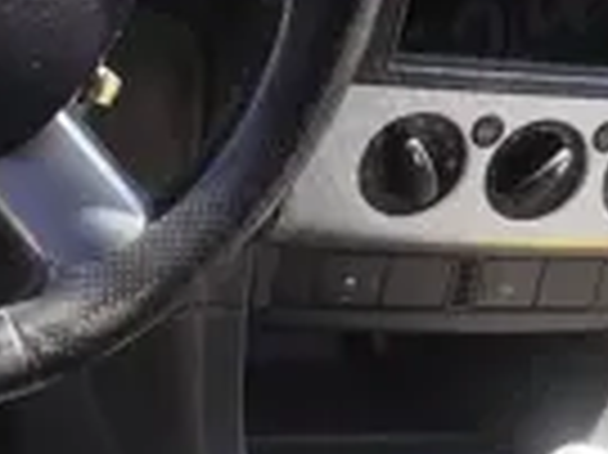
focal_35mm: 102
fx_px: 1790
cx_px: 135
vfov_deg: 14.4
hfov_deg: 19.1
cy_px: 126
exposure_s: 1/256
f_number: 1.65
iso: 50
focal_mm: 6.19
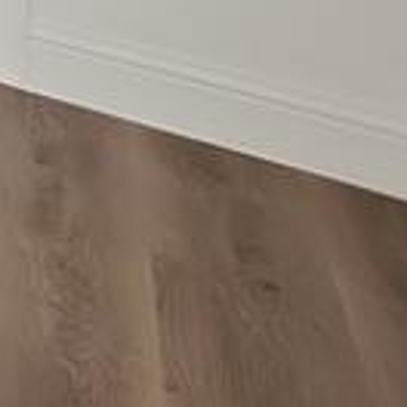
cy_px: -510
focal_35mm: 79
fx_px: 1051
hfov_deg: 8.9
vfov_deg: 15.2
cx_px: -1092
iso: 640
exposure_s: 1/5
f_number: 10
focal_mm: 12
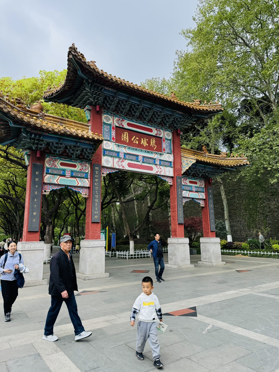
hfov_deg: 56.8
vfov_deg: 71.6
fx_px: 258
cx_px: 140
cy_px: 186
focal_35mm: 24
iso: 80
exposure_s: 1/621
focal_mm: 6.76
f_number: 1.78
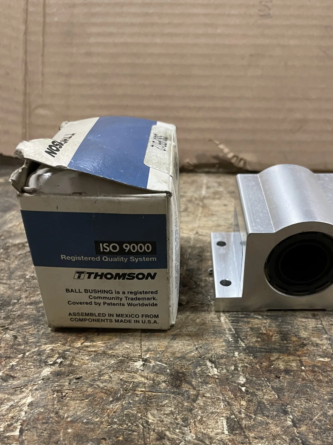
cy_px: 281
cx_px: 192
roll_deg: +0.2
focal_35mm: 33
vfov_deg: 54.7
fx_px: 423
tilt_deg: -37.9
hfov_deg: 42.8
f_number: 1.6
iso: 320
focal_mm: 4.2
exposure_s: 1/60
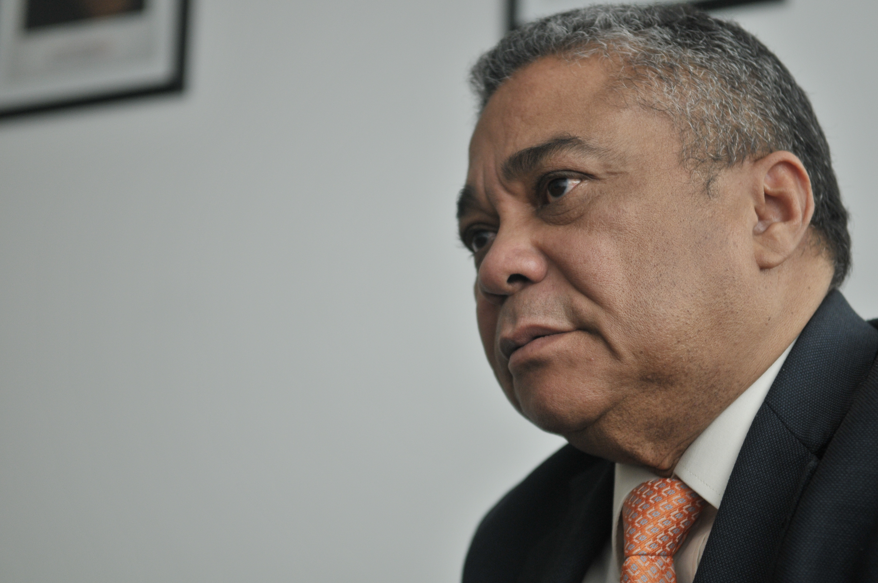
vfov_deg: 16.5
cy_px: 292
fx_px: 2010
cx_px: 439
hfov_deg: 24.6
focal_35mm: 82
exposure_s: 1/200
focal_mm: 55
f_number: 2.8
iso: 400
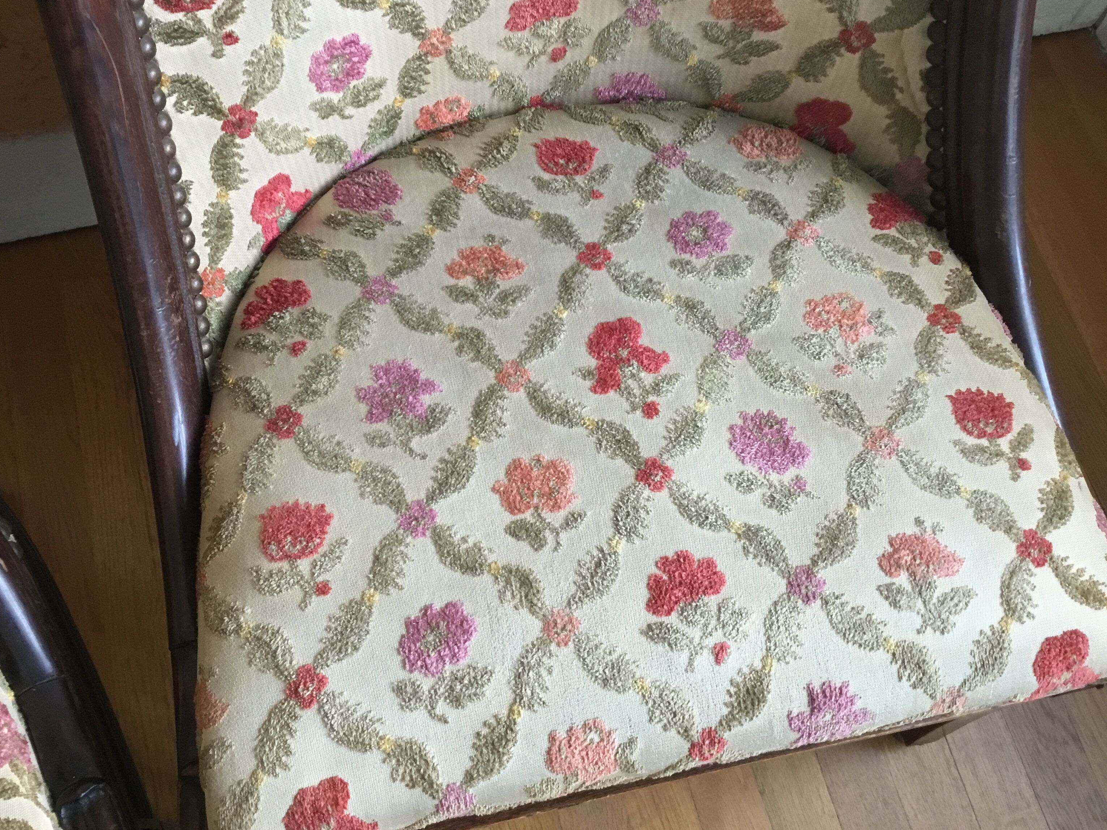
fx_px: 1055
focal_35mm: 33
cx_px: 520
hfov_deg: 55.3
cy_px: 431
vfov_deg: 42.9
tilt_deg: -68.2
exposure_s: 1/33
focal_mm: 3.3
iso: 125
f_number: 2.4
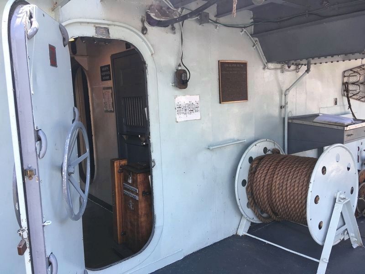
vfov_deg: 48.2
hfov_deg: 61.7
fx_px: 306
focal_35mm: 29
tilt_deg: -8.5
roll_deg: +2.9
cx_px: 182
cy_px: 137
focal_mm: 4.15
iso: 25
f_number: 2.2
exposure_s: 1/120
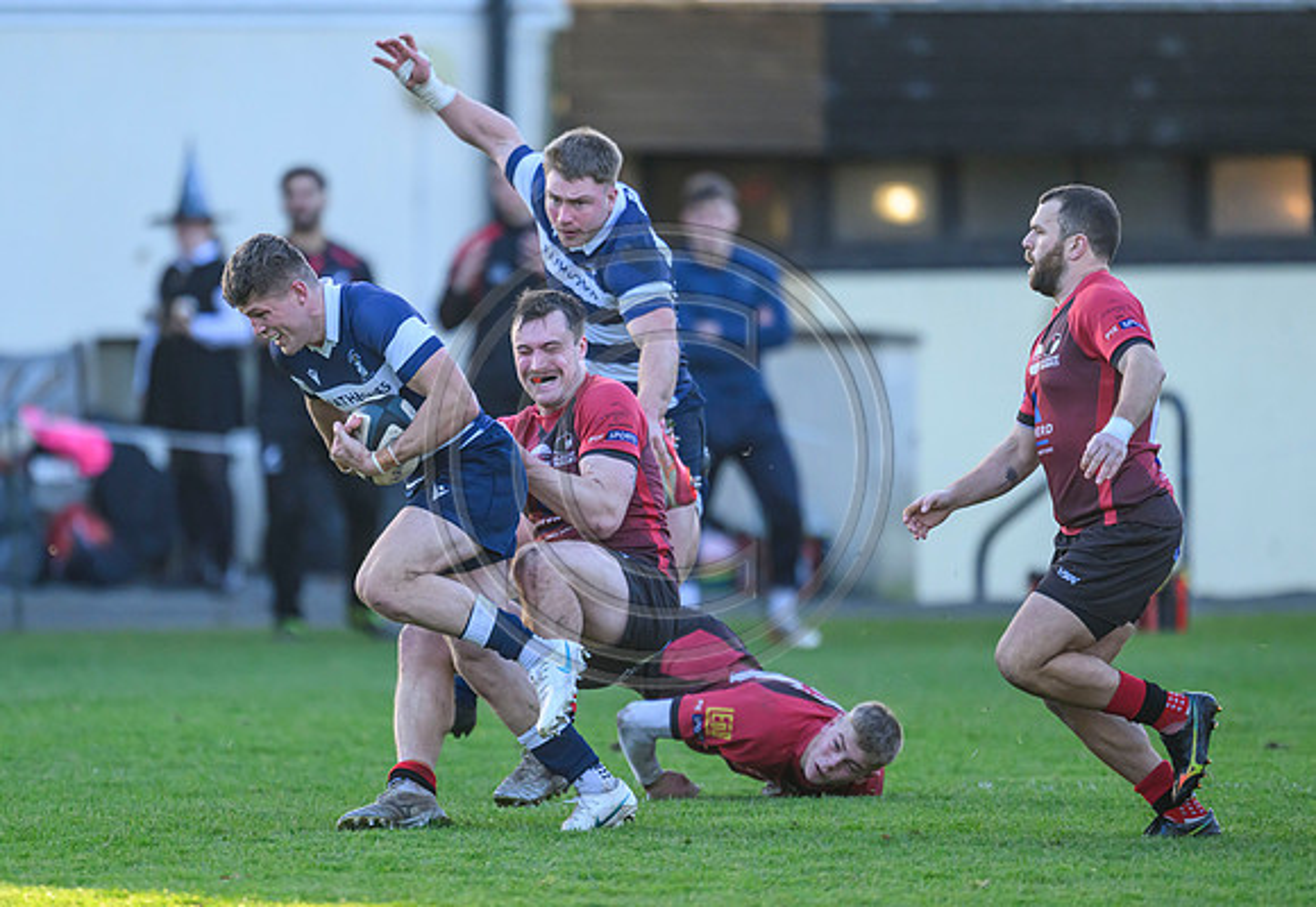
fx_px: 23620
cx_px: 608
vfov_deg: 2.2
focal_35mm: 639
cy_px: 472
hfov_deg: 3.2
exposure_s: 1/1600
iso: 2000
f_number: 4
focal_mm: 560
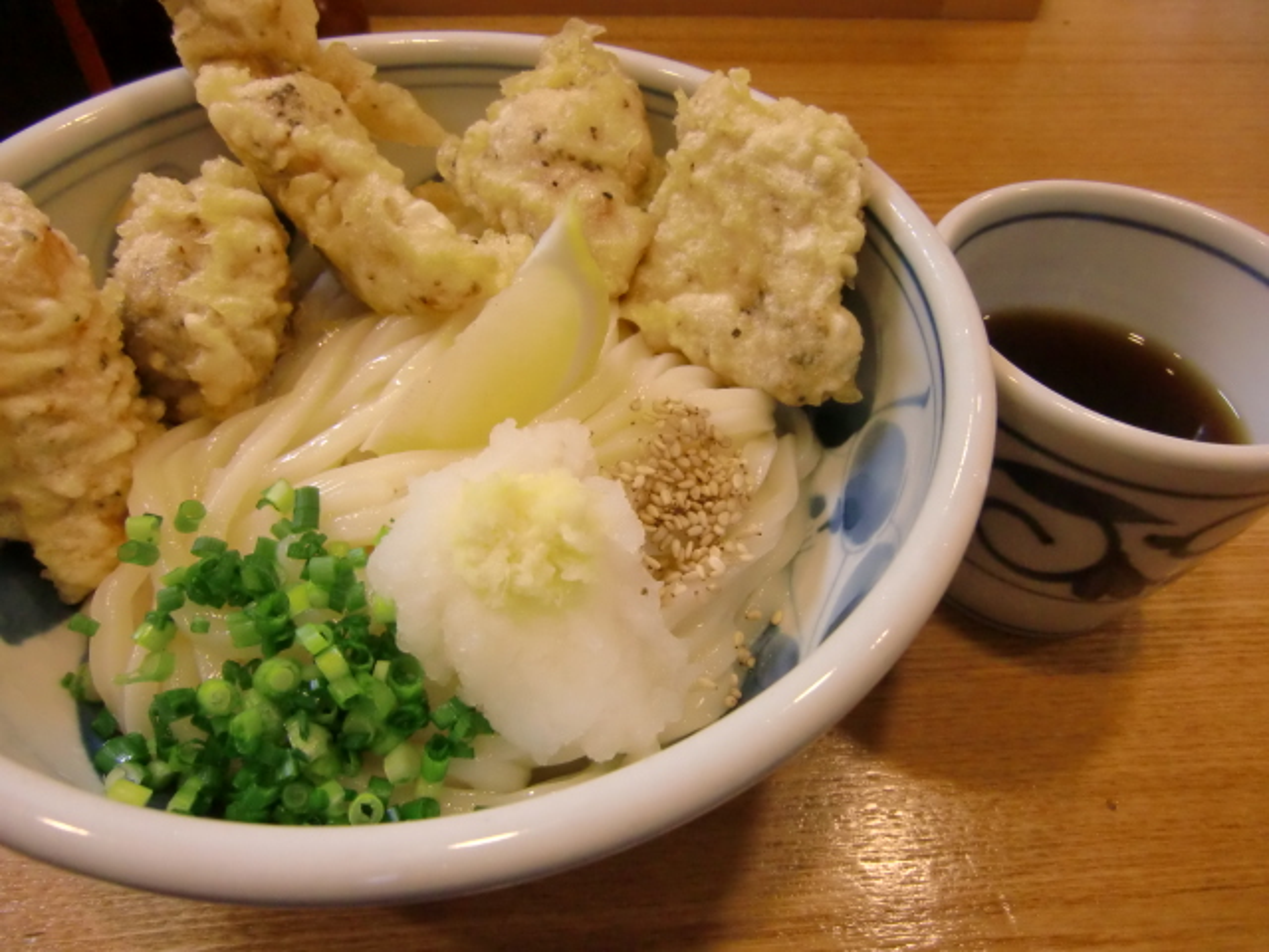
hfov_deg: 71.6
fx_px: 880
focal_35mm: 24
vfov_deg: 56.8
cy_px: 476
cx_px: 634
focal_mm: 4.3
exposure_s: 1/60
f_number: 3.2
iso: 320
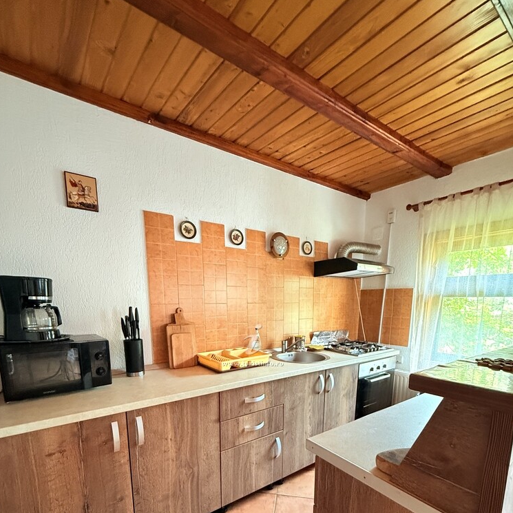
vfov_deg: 80.7
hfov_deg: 84.0
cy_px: 349
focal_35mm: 17
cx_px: 258
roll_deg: -0.6
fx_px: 285
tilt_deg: -8.4
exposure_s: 1/60
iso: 800
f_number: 2.2
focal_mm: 2.22
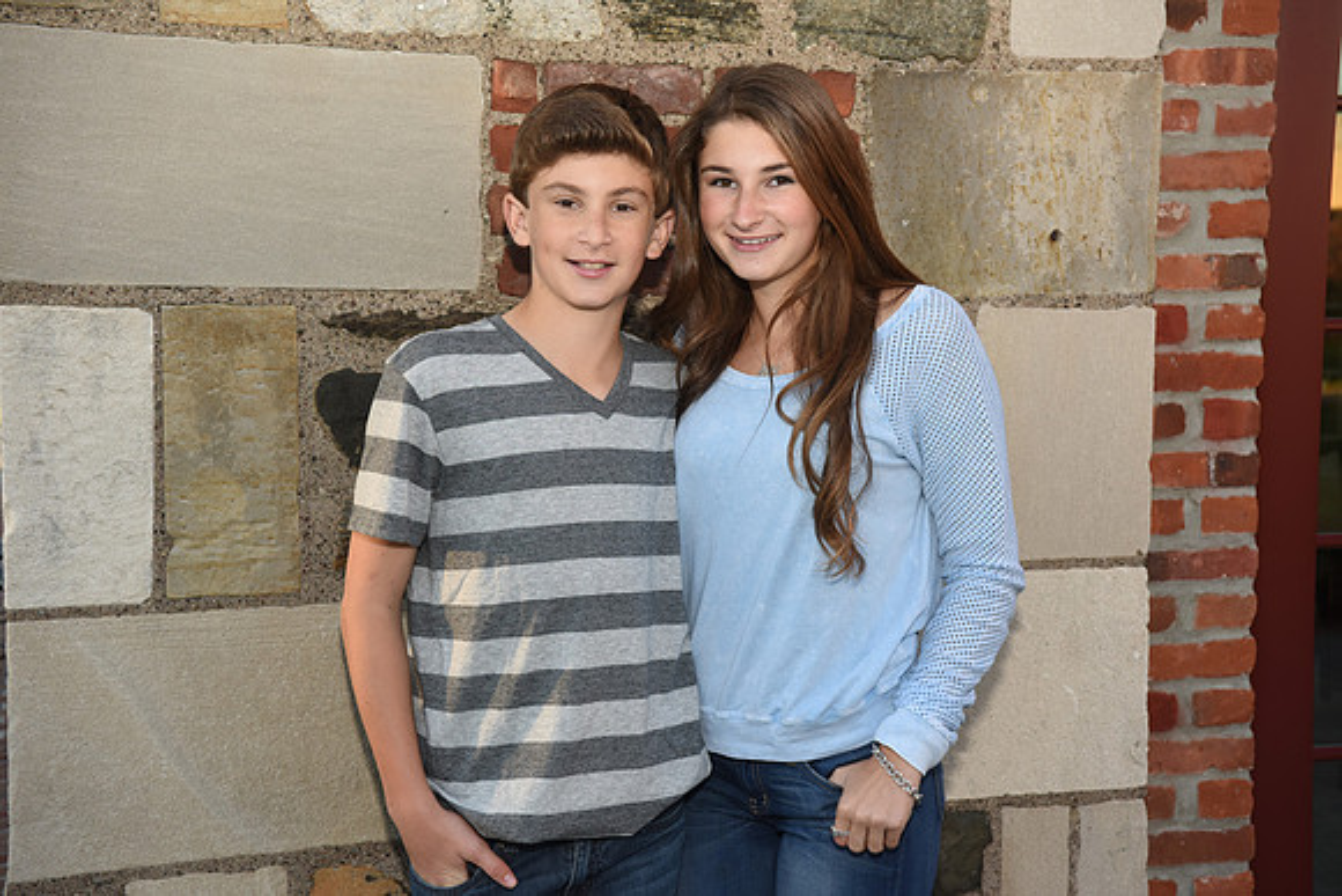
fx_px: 1939
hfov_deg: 38.2
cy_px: 448
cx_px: 671
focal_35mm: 52
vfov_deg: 26.0
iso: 640
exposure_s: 1/250
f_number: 7.1
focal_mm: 52
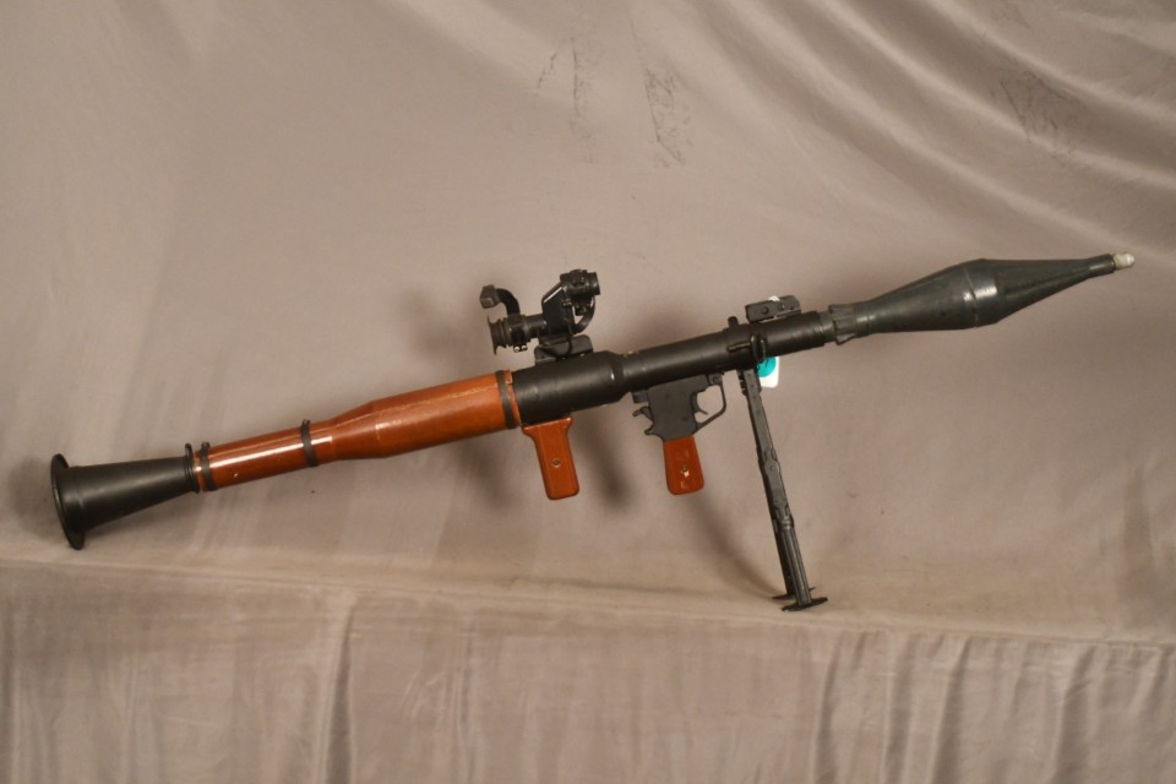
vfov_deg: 18.2
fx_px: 2450
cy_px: 392
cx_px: 588
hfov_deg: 27.0
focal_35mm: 75
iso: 2500
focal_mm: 50
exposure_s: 1/125
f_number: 4.2
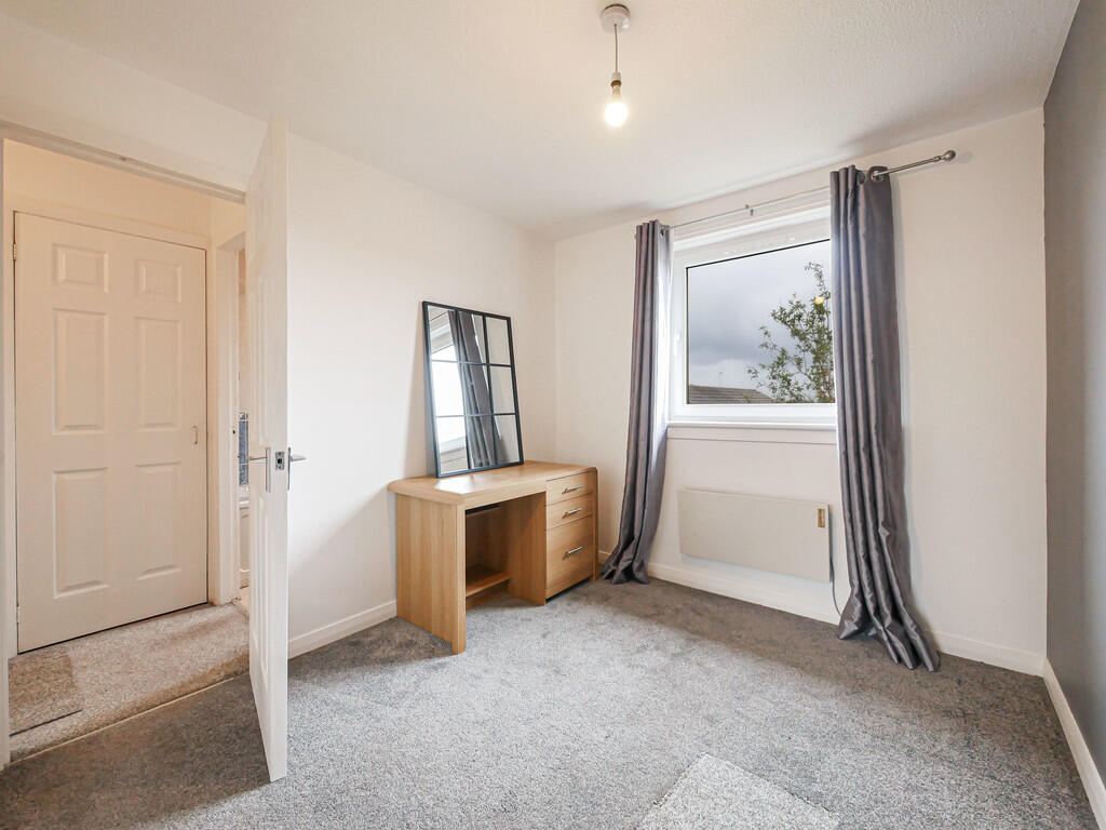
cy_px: 415
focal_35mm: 14
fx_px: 447
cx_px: 553
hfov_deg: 102.1
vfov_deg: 85.7
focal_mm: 7
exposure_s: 1/60
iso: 1000
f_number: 4
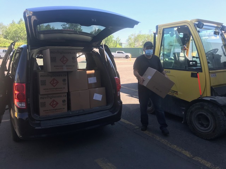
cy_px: 84
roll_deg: +0.7
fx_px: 183
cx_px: 113
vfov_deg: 49.7
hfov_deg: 63.4
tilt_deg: -9.2
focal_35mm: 28
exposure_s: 1/370
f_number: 1.8
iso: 20
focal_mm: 3.99
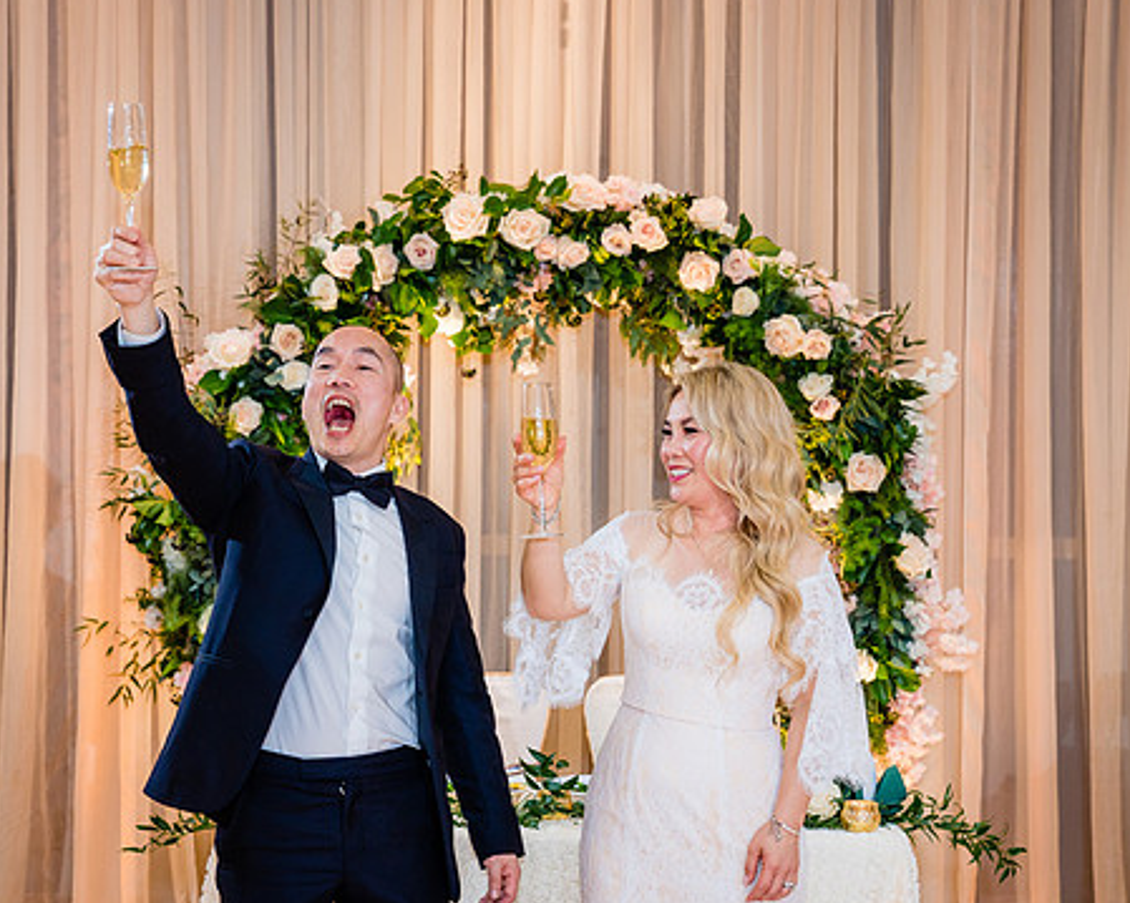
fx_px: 2441
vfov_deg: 21.0
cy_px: 436
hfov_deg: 26.0
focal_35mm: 73
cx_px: 469
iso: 1000
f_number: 4
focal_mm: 56
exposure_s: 1/160
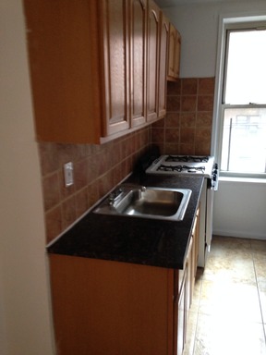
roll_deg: +1.8
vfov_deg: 55.4
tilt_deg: -11.1
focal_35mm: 33
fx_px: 338
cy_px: 178
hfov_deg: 42.9
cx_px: 133
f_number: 2.4
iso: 200
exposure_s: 1/20
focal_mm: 4.12
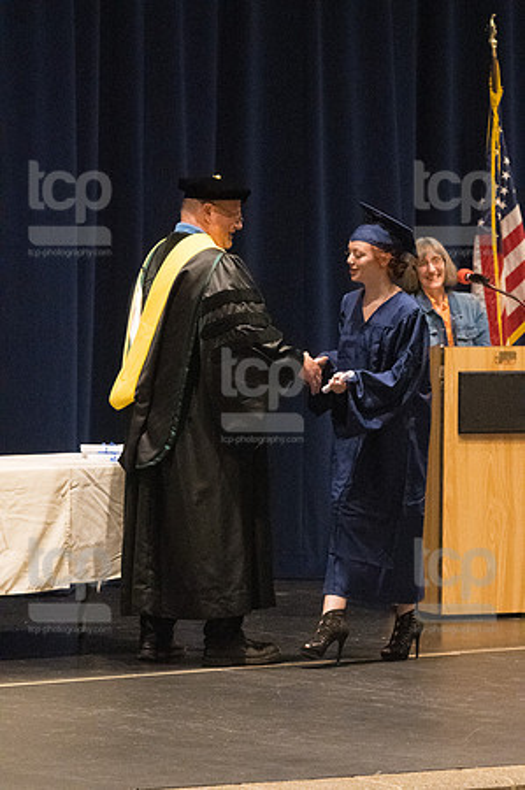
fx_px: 4429
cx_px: 262
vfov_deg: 10.2
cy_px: 395
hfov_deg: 6.8
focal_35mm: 202
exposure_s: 1/250
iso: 8000
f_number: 4.5
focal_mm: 135
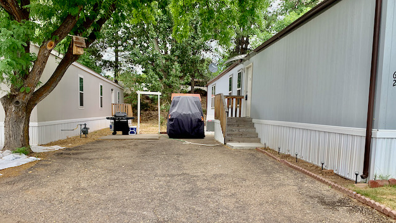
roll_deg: -2.0
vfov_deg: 39.8
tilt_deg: -5.0
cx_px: 201
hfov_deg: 66.0
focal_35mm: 29
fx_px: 305
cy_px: 146
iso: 25
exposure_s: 1/394
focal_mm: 4.25
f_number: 1.8
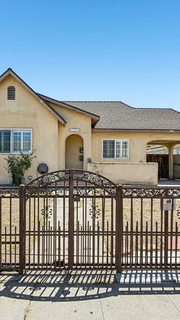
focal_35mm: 19
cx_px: 73
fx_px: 161
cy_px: 160
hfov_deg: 58.0
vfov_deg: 89.6
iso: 250
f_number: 22
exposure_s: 1/60
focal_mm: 12
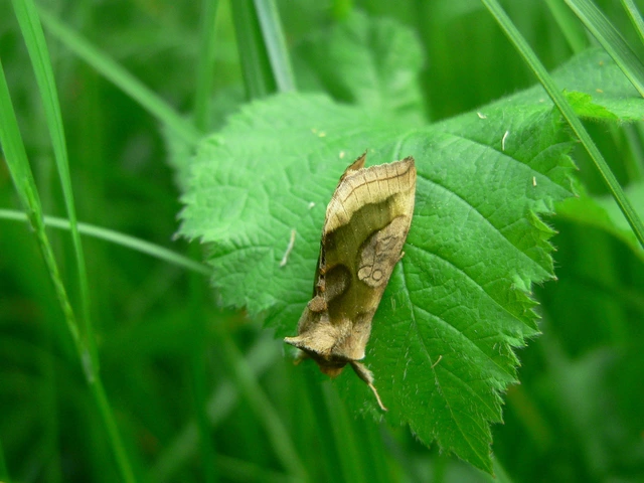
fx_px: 1172
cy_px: 242
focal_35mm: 63
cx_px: 322
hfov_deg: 30.7
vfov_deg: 23.3
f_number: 2.8
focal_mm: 10.5
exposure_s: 1/60
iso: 200
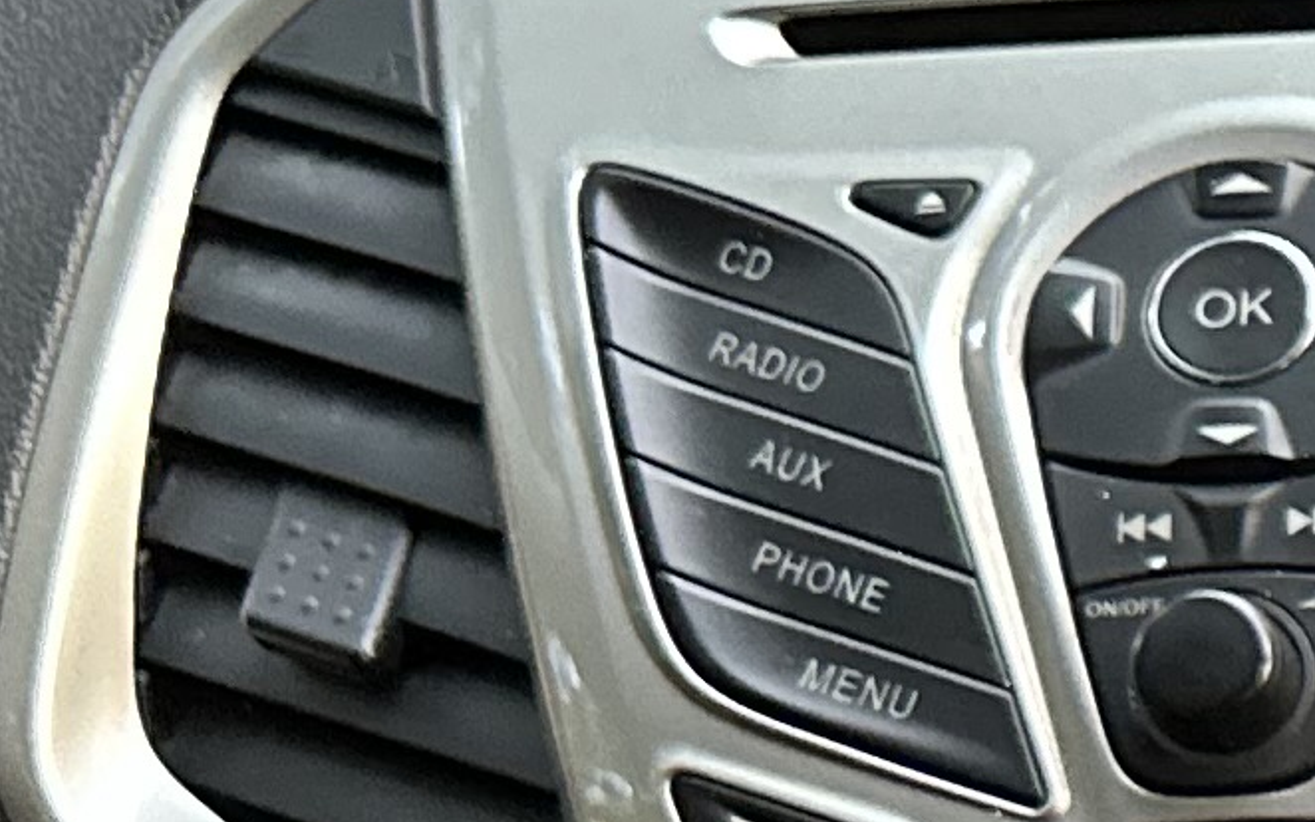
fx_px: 5556
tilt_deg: -33.6
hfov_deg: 11.4
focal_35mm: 155
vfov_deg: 8.3
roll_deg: -0.4
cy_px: 1102
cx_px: 3099
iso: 640
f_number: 1.78
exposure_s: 1/60
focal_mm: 6.86
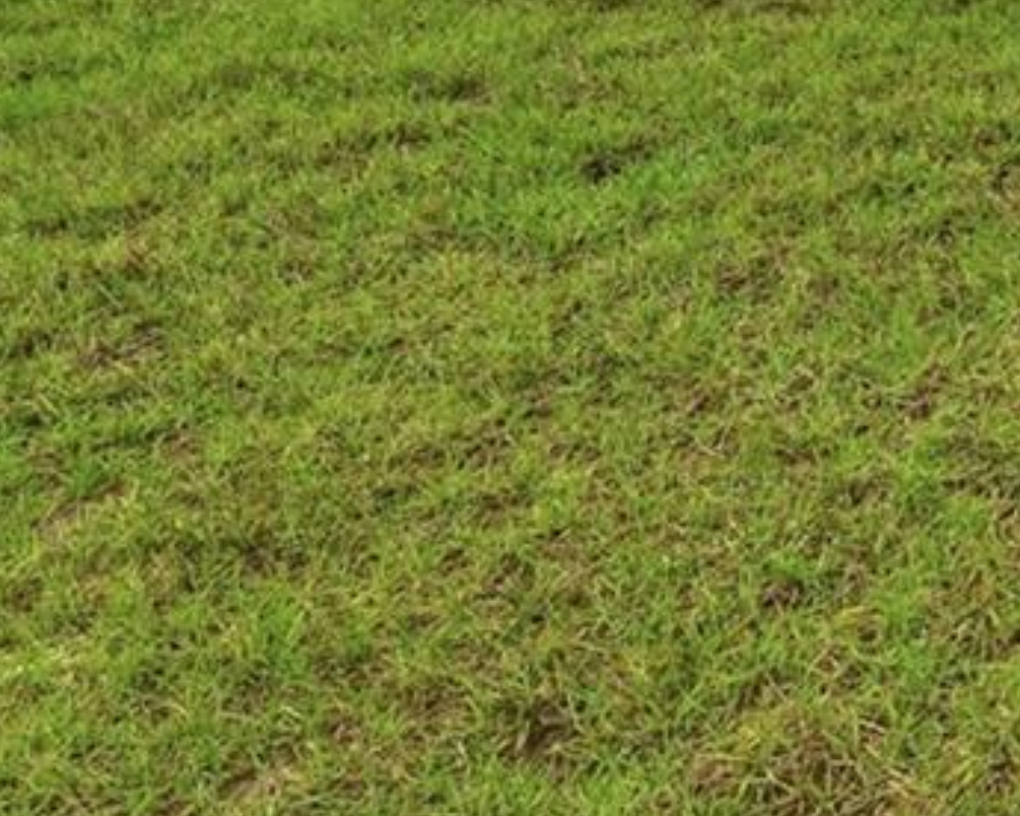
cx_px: 1874
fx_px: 2234
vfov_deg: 19.1
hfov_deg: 19.1
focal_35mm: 74
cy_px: -245
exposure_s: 1/800
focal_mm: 17
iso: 400
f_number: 9
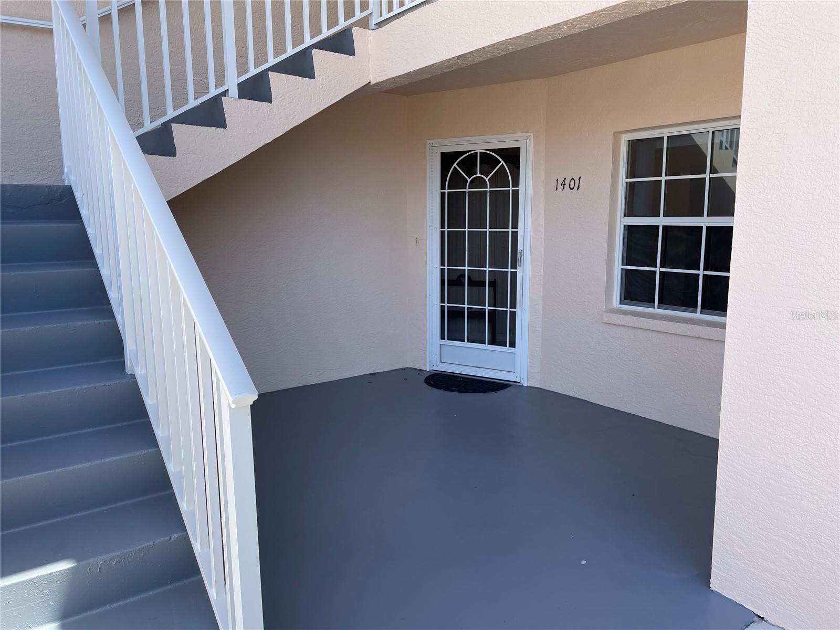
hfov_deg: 67.3
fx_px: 631
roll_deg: -0.5
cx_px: 420
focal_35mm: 26
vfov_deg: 53.1
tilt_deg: -9.4
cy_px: 315
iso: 32
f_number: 1.6
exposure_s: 1/734
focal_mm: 4.2
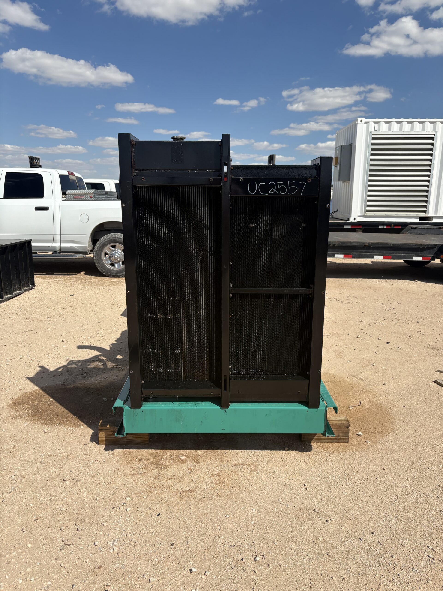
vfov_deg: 67.3
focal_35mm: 26
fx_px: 444
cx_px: 222
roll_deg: +1.0
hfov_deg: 53.1
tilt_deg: -9.1
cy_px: 296
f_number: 1.6
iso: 50
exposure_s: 1/5348
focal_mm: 5.96
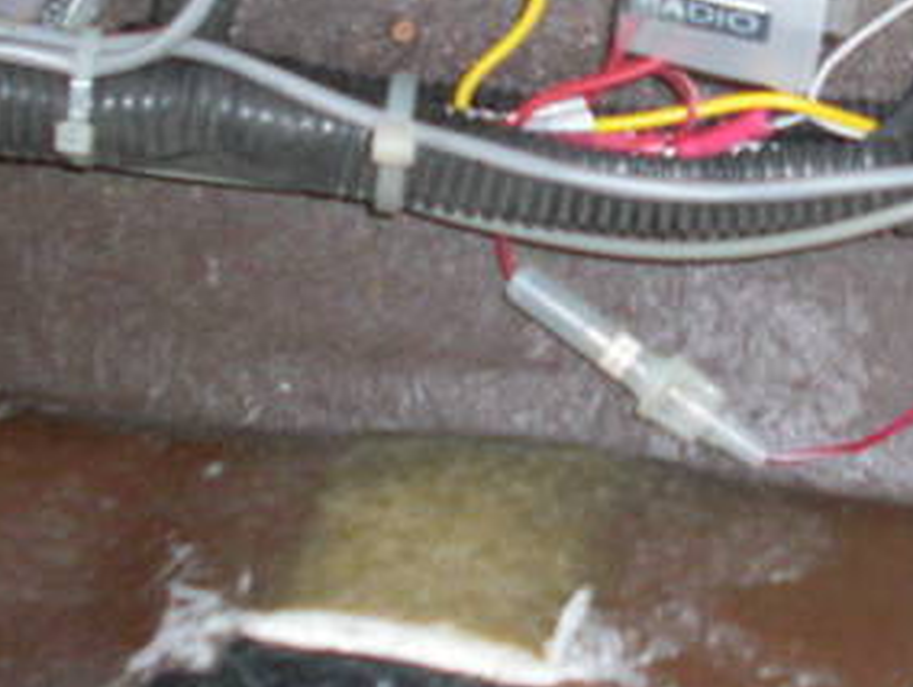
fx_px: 2720
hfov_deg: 19.0
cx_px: 600
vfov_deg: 14.4
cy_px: 203
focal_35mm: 103
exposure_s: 1/60
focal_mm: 6.3
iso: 200
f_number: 2.8
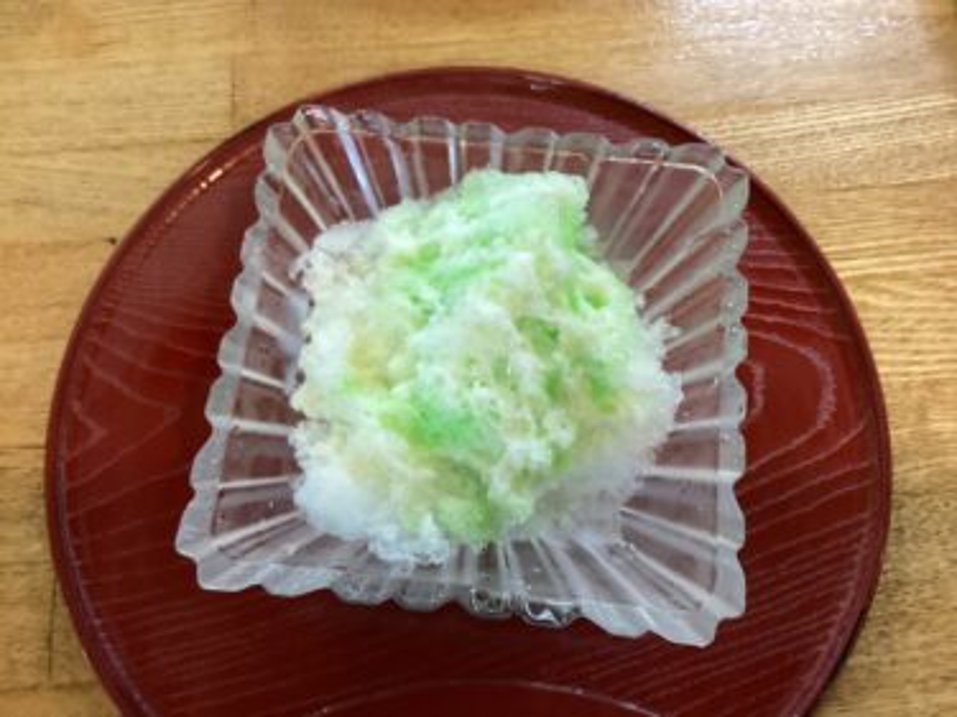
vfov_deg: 45.4
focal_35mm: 31
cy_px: 358
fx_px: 857
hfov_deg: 58.4
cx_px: 478
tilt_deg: -70.1
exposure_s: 1/50
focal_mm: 3.3
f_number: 2.4
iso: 250
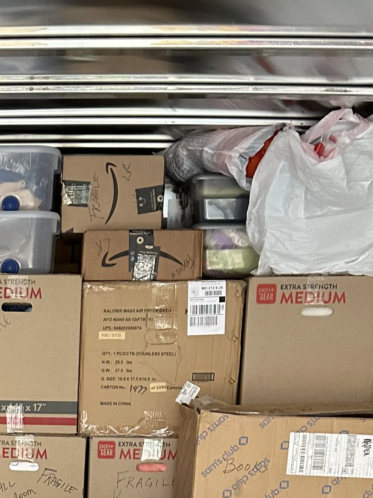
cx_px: -13
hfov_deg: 21.1
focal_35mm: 67
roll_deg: -1.3
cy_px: 514
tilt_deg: -13.9
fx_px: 963
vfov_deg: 27.1
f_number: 1.78
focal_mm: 6.86
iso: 500
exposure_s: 1/60
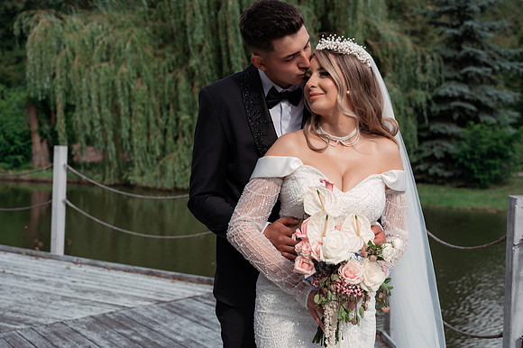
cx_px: 271
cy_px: 180
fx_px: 947
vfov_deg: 20.8
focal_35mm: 65
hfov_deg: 30.9
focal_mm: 63
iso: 160
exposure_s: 1/500
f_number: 5
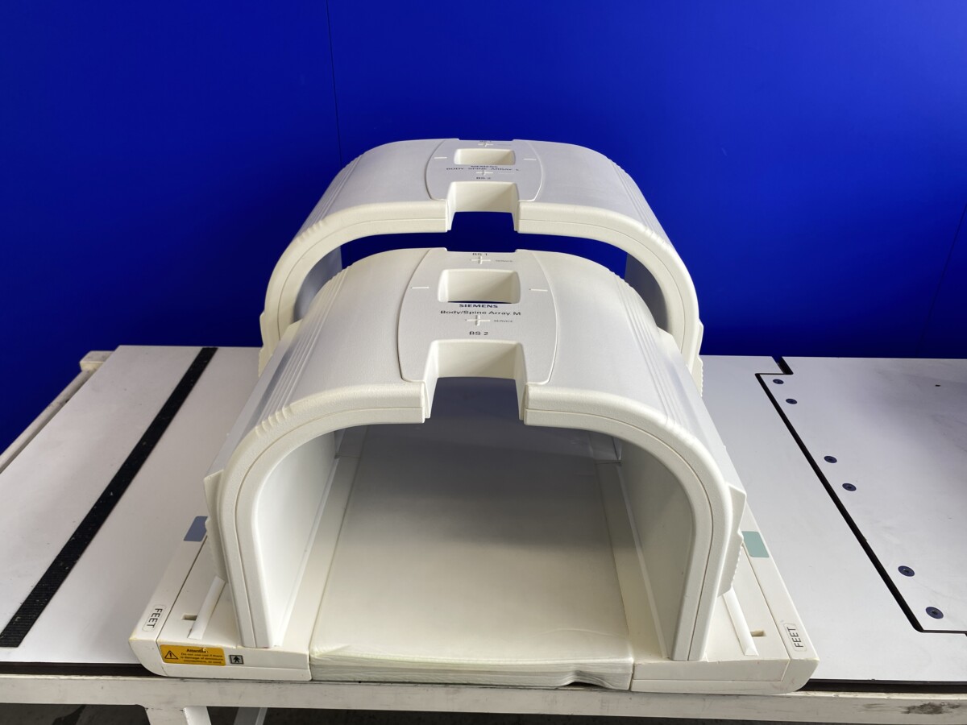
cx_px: 484
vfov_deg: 53.1
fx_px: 726
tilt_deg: -28.4
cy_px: 362
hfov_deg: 67.3
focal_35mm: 26
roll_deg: +0.1
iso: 32
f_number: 1.8
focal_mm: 4.25
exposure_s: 1/102
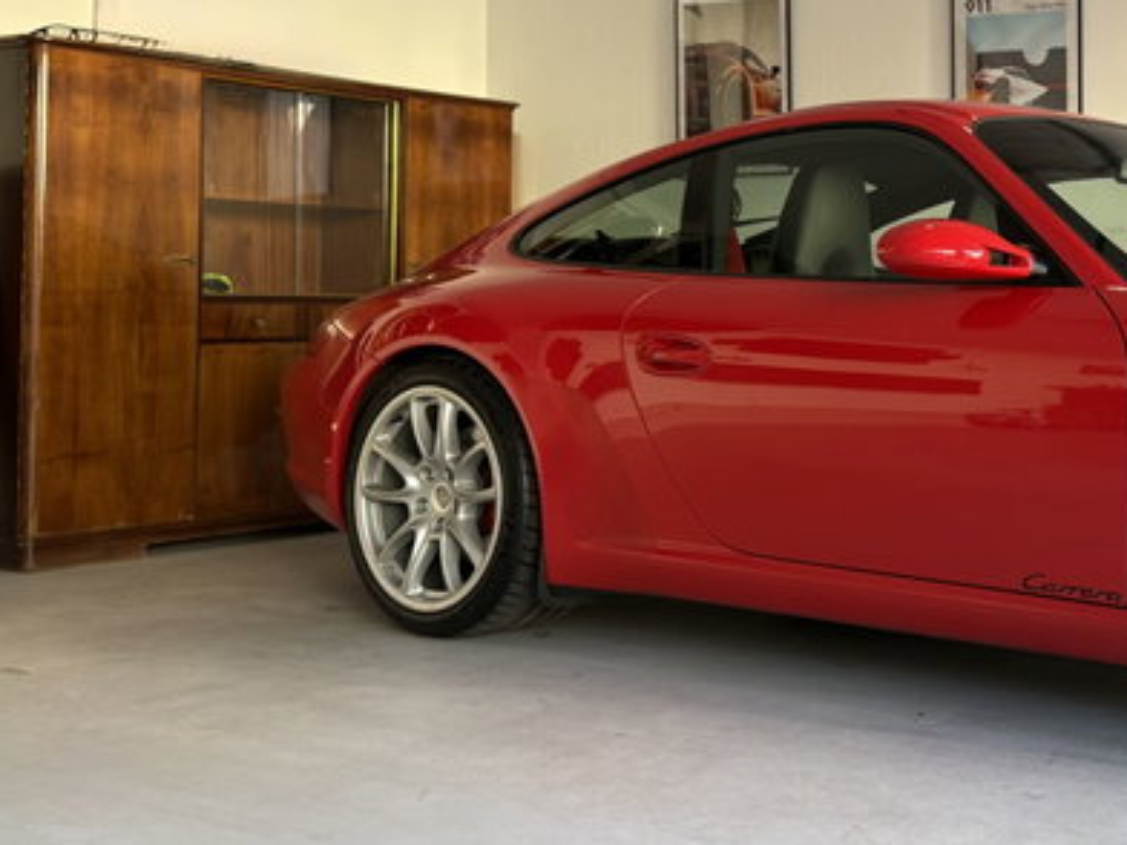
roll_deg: +0.0
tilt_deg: +1.0
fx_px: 1660
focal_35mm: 51
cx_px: 1075
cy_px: 273
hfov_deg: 34.7
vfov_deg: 28.4
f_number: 1.6
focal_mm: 5.96
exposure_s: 1/122
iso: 64
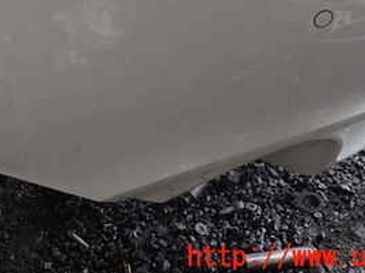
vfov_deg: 20.8
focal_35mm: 67
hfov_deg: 28.5
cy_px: -31
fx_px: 706
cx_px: 87
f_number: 2.3
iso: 125
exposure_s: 1/60
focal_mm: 5.4
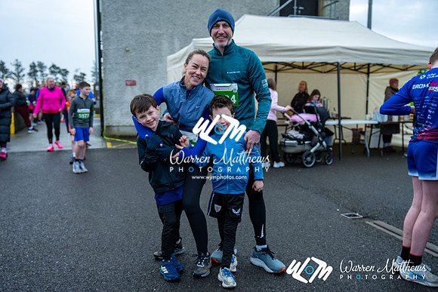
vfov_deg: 40.0
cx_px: 219
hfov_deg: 57.2
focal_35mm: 33
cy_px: 146
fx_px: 402
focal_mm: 33
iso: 100
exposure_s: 1/200
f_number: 4
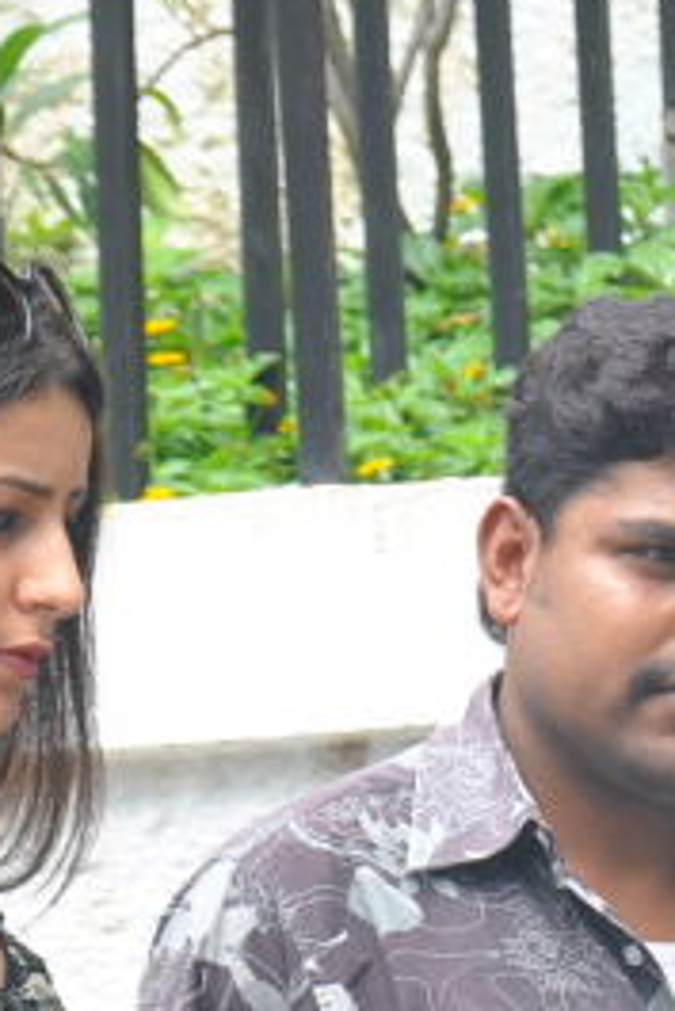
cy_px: 1148
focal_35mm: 359
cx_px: 1472
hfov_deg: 3.8
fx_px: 10083
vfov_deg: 5.7
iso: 250
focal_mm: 62
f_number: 8
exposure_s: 1/125
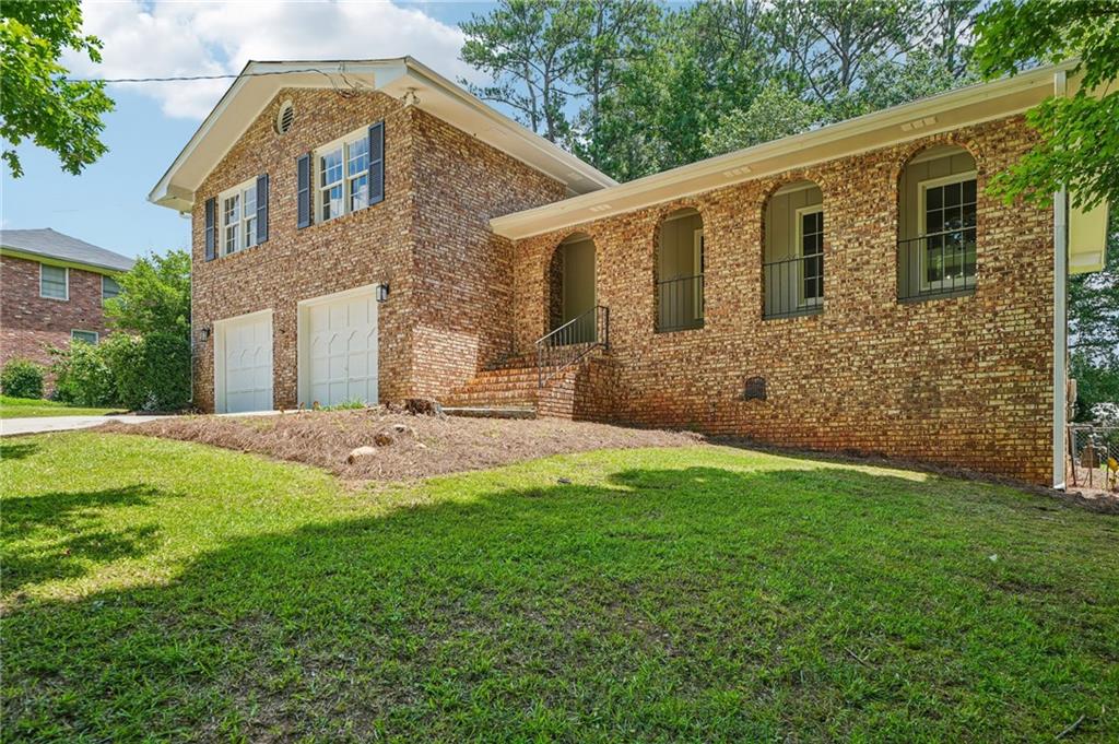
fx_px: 621
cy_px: 372
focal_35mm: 20
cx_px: 560
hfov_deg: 84.0
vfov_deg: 61.8
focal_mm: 20
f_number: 8
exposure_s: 1/50
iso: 100
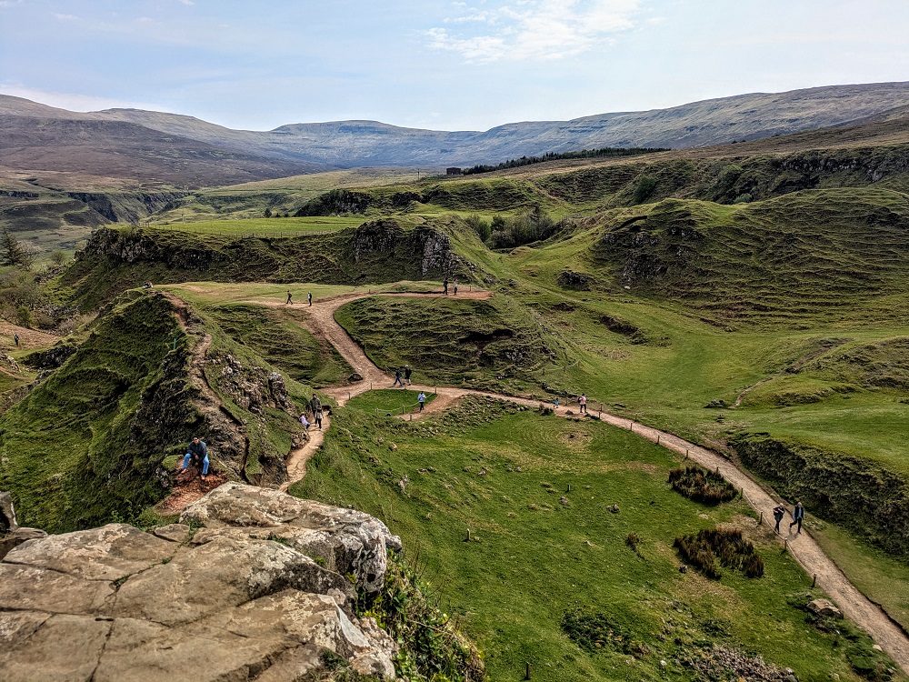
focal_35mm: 25
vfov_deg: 54.9
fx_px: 656
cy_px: 341
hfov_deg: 69.4
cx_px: 454
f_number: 1.89
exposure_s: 1/2155
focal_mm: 5.43
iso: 49
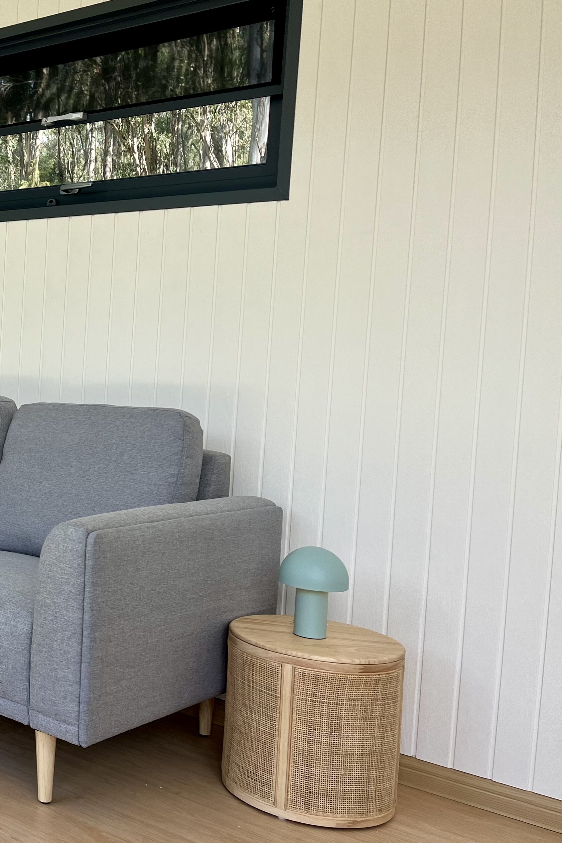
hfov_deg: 27.7
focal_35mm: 43
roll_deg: -2.3
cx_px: -98
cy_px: 384
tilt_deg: -2.2
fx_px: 1007
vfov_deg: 45.4
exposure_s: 1/761
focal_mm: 5.1
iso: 50
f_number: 1.6
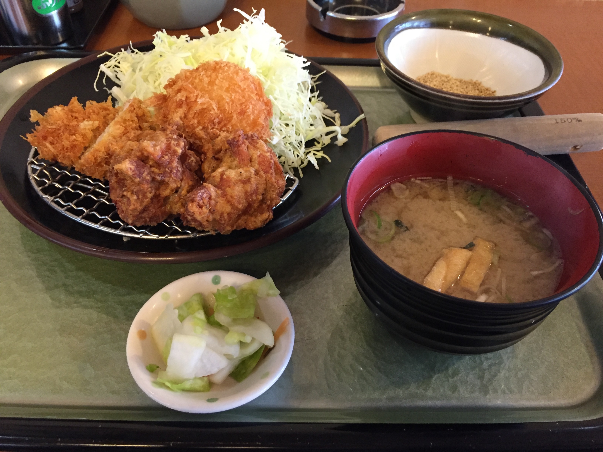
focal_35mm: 29
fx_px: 505
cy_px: 226
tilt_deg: -47.4
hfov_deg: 61.7
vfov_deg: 48.2
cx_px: 302
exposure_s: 1/30
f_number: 2.2
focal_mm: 4.15
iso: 160
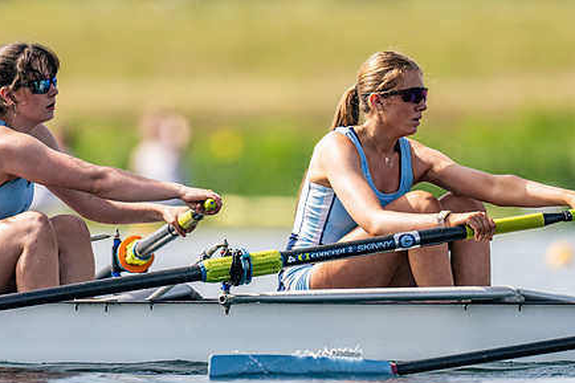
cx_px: 358
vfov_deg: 1.1
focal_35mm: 1204
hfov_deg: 1.7
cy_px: 170
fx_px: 19222
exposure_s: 1/2500
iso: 180
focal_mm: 600
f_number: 4
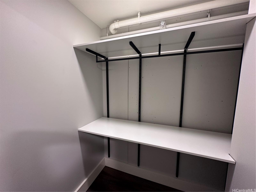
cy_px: 96
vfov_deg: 85.7
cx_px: 128
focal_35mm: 14
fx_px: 104
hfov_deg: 102.1
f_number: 2.2
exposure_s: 1/60
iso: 200
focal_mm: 2.22
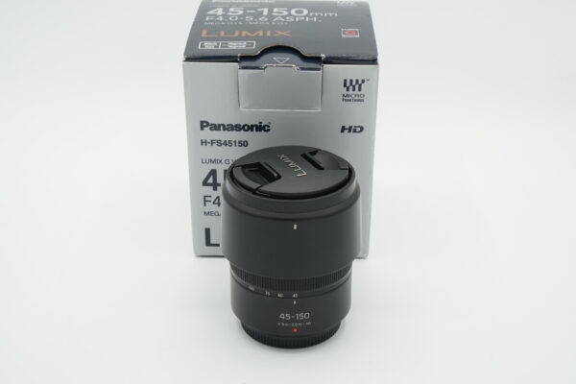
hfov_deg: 34.2
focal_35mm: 58
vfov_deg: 23.2
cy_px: 192
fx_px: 936
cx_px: 288
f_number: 13
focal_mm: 39
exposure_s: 1/100
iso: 400
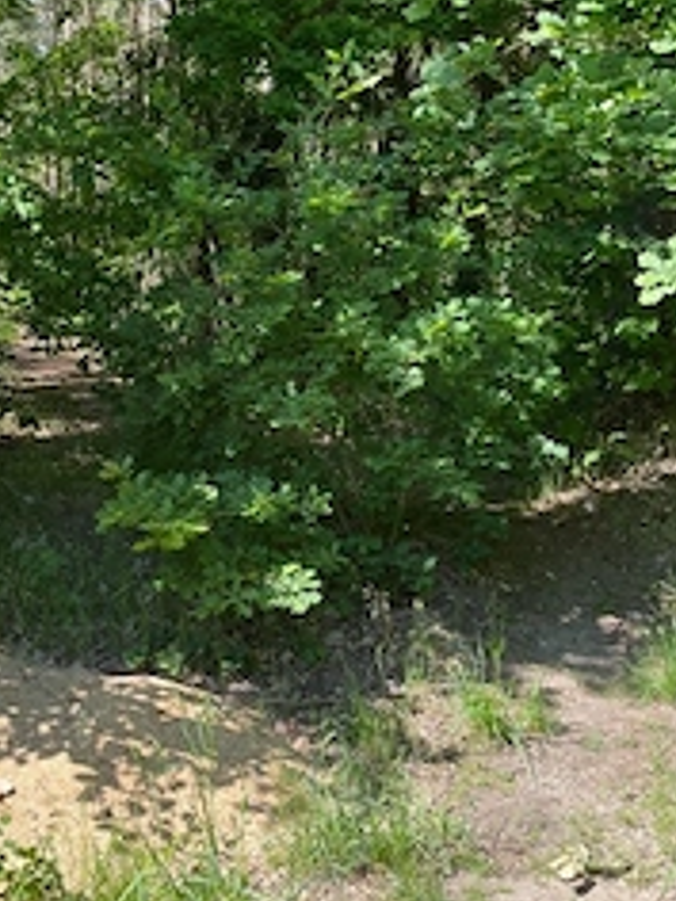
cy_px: 443
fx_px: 1146
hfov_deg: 32.2
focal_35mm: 44
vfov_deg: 42.9
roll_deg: -0.2
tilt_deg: -10.5
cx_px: 157
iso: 50
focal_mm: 5.1
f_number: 1.6
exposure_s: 1/777
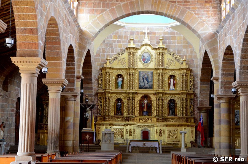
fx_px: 433
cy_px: 82
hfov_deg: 32.0
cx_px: 124
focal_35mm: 63
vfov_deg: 21.5
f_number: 3.5
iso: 400
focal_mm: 42
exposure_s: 1/20
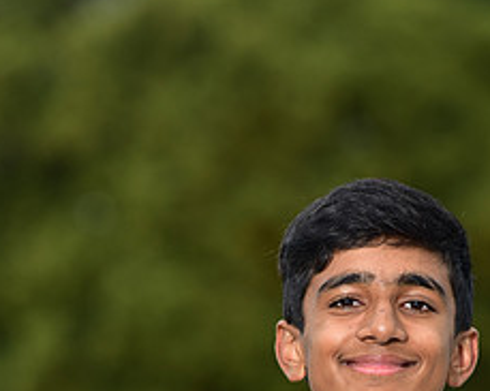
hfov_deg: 4.1
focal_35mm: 475
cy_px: 575
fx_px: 6886
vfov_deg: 3.2
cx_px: 384
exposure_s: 1/200
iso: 500
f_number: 4.5
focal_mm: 200
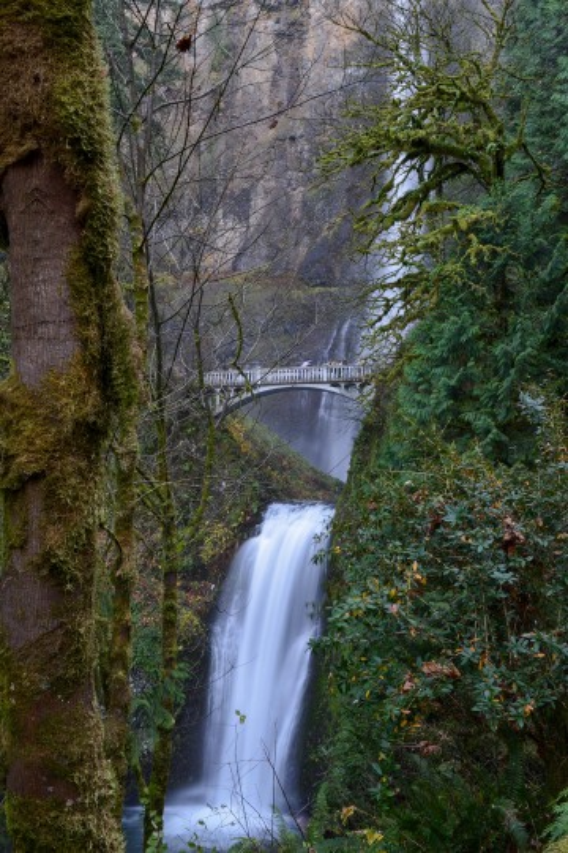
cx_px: 284
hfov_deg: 41.1
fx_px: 757
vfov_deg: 58.7
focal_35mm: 32
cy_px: 426
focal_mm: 32
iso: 100
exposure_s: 1/1.25
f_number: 22
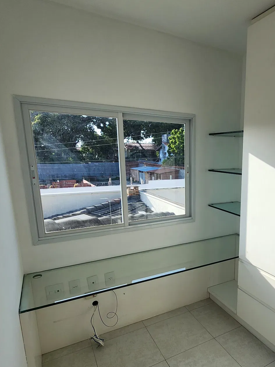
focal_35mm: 22
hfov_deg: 57.7
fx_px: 233
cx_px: 210
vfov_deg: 75.8
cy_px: 215
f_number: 2.2
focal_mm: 2.2
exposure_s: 1/713
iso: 50
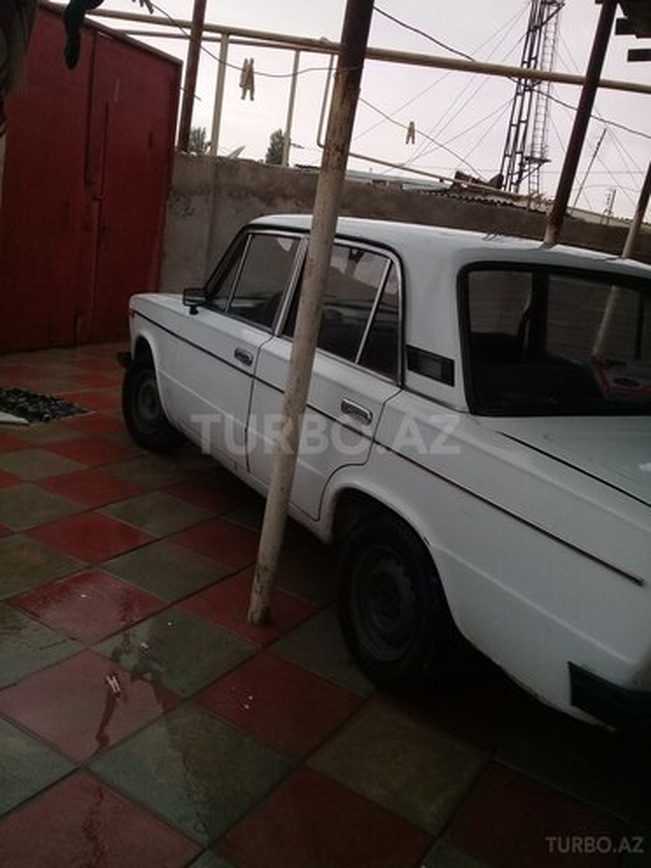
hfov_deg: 45.4
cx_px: 326
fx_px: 777
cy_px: 434
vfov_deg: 58.4
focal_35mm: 31
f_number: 2.2
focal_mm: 3.3
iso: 64
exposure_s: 1/100
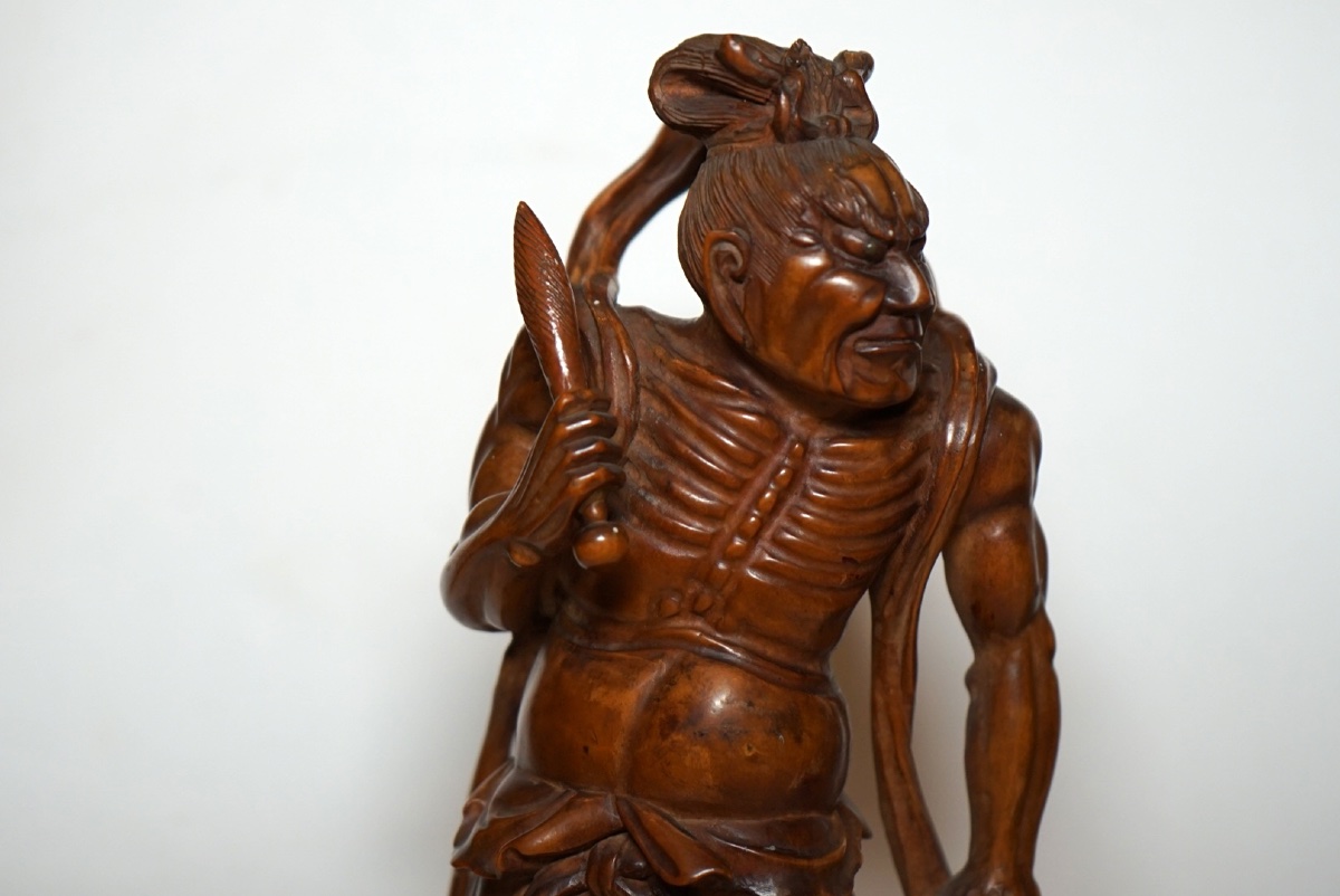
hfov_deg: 25.0
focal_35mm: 81
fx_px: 3017
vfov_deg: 16.9
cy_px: 448
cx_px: 670
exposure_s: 1/100
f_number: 5
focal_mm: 54
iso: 400
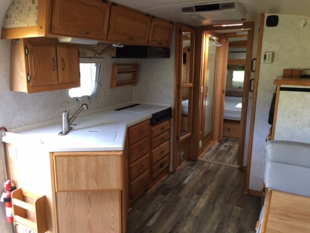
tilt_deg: -9.3
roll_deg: -1.3
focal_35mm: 29
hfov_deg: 61.7
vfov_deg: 48.2
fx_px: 260
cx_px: 155
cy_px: 116
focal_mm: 4.15
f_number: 2.2
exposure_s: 1/15
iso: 32
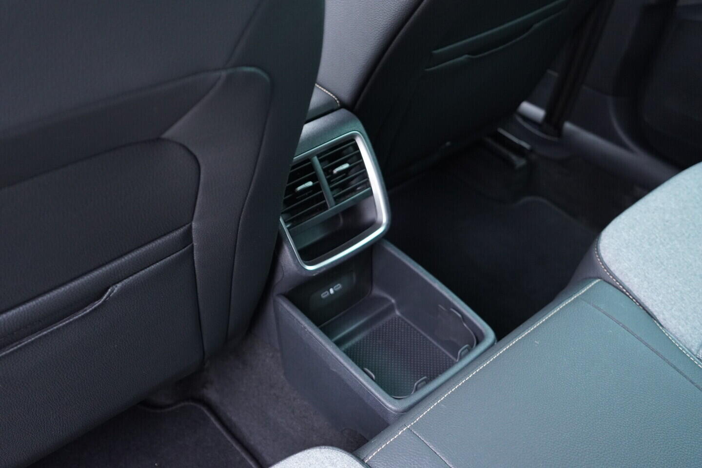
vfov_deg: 36.9
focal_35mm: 36
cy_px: 234
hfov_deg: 53.1
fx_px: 702
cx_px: 351
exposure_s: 1/40
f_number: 2.8
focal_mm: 24
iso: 1600
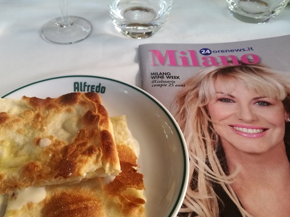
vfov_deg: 44.1
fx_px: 268
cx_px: 121
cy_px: 120
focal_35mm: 32
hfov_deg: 56.5
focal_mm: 3.79
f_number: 2
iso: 200
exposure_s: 1/33.3
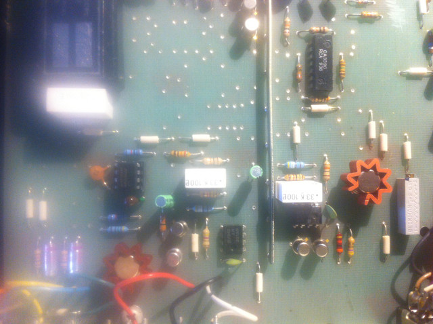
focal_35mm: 35
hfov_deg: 52.7
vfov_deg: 40.6
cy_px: 162
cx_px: 216
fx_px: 437
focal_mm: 3.85
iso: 160
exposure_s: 1/17
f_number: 2.8
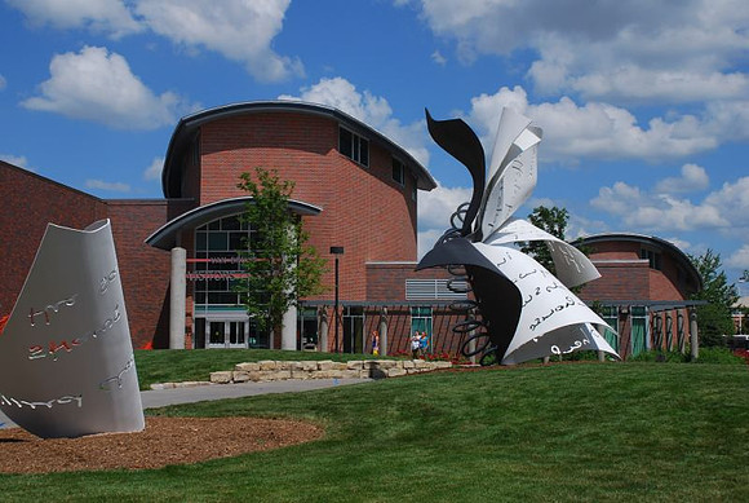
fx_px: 1094
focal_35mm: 52
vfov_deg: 25.9
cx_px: 374
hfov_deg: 37.8
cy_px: 252
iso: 100
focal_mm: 35
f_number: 9
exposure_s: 1/320
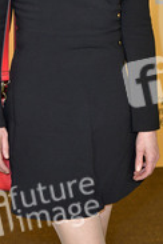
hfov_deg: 13.0
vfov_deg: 19.0
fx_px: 713
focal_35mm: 105
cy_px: 9
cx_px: 69
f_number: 5
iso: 1250
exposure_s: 1/200
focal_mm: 48
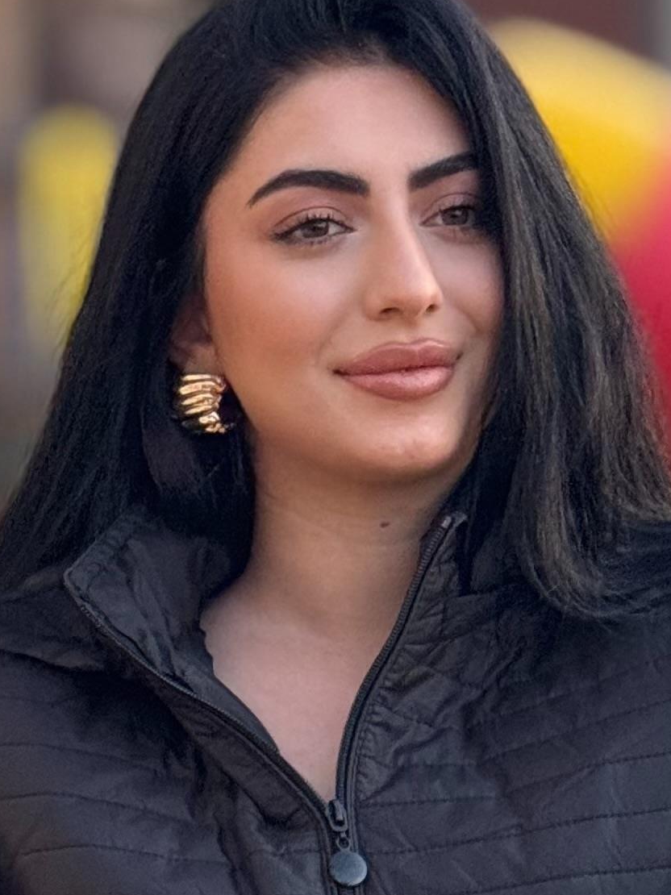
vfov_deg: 4.5
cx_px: 386
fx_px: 11273
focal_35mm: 436
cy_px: 1023
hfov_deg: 3.4
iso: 250
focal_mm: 15.66
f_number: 2.8
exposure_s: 1/90
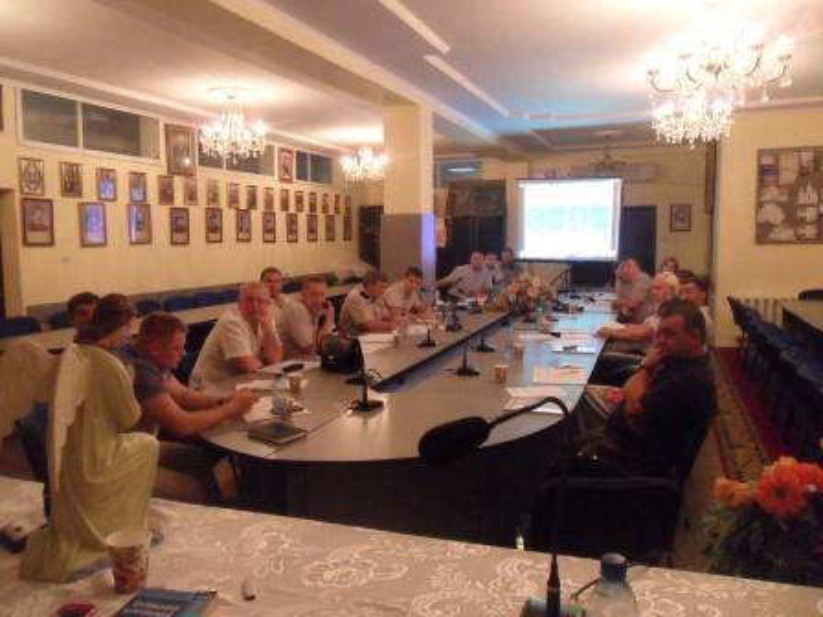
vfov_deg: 51.4
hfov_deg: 65.3
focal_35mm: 27
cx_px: 412
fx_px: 642
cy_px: 308
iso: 400
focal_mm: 4.9
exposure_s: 1/15
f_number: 3.5
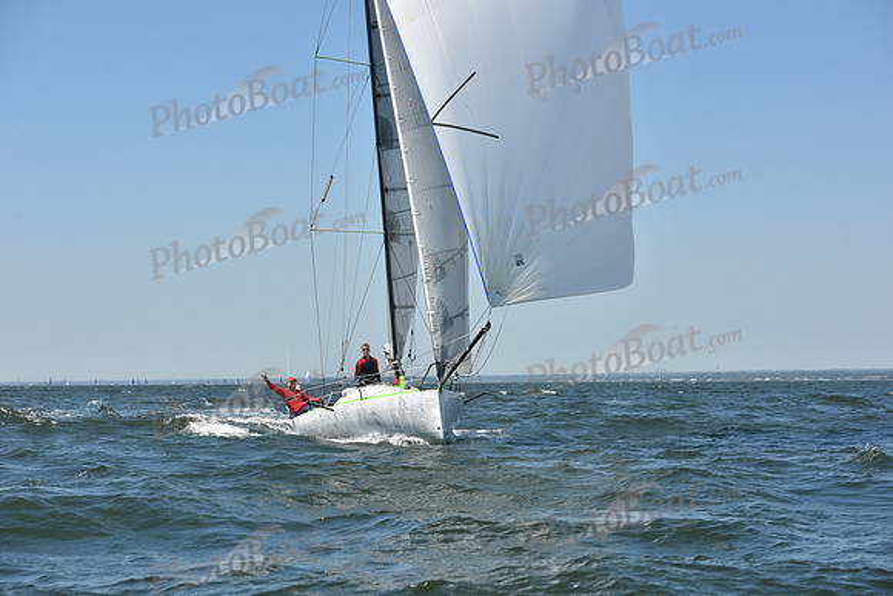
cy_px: 298
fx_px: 1861
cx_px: 446
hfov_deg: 27.0
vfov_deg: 18.2
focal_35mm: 75
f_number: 8
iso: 250
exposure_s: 1/1250
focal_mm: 75
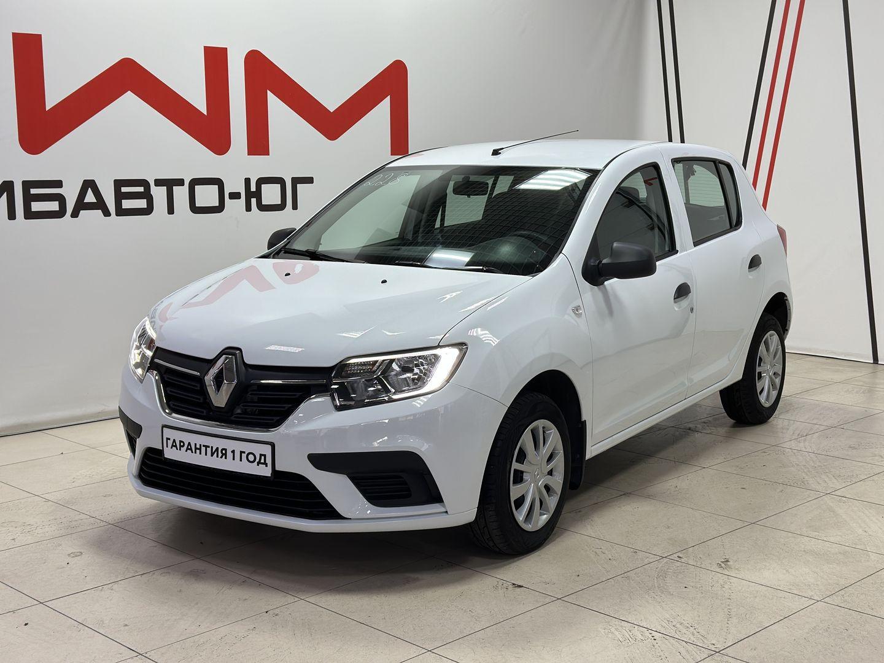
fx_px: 1226
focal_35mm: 48
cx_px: 442
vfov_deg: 30.3
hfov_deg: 39.7
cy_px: 332
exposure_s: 1/112
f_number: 1.78
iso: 64
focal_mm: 6.86
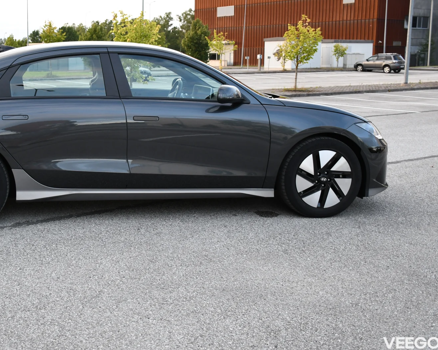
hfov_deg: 40.3
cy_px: 141
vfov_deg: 33.3
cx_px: 125
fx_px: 583
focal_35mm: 45
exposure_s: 1/320
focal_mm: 22
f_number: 3.5
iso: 800
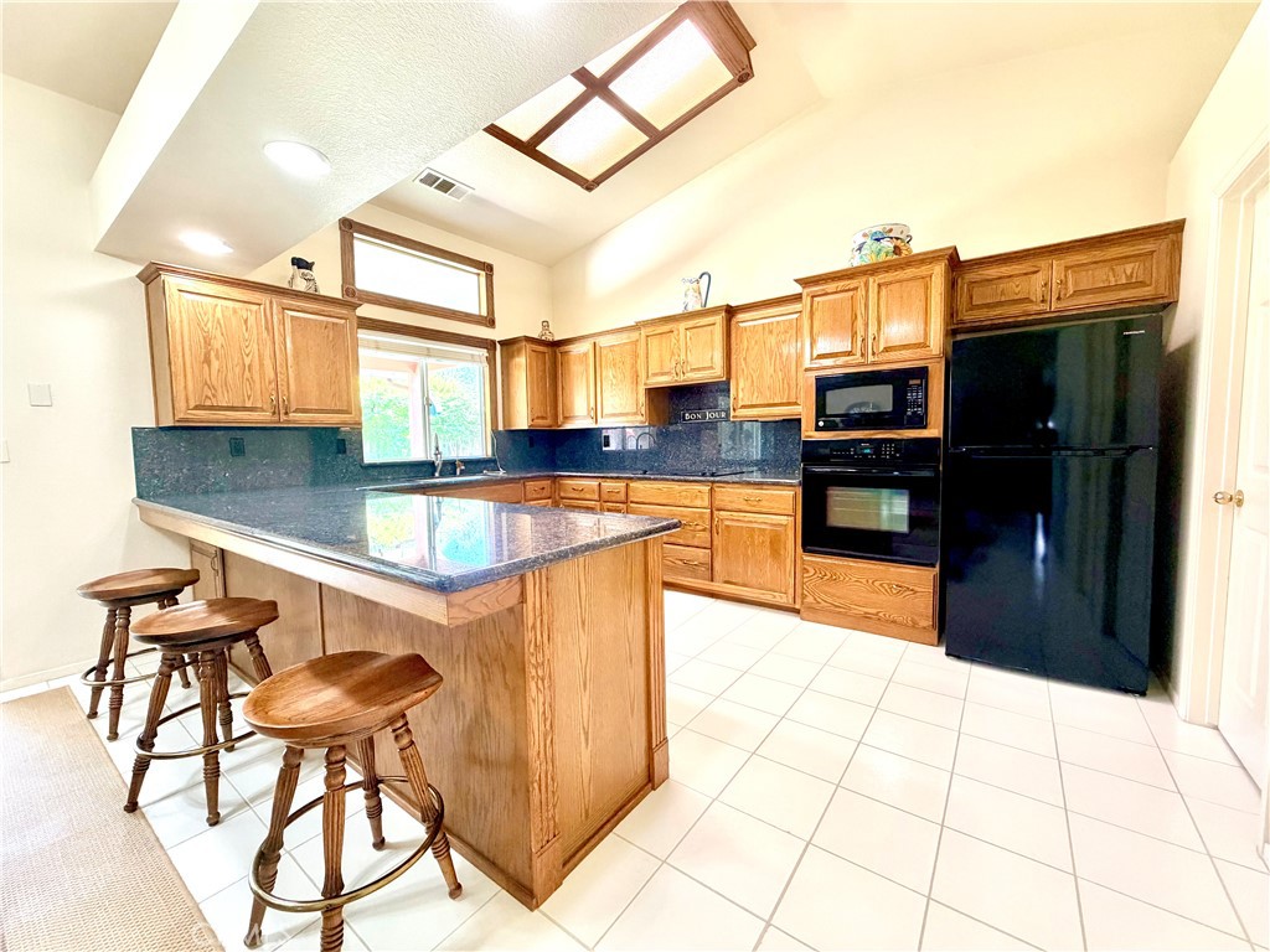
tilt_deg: -3.8
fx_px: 514
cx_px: 635
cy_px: 476
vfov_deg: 85.7
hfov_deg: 102.1
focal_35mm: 14
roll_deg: +0.8
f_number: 2.2
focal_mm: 2.22
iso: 320
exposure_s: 1/60
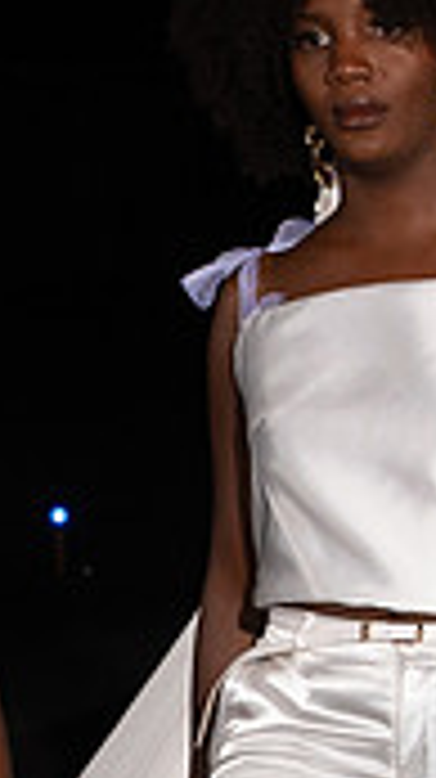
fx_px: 9972
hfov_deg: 2.5
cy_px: 730
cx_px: -73
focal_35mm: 484
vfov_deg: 4.5
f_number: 6.3
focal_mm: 70
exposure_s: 1/200
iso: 1000
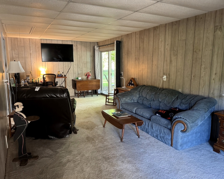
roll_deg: -0.2
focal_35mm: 26
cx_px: 109
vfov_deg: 54.9
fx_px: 172
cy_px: 92
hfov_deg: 66.0
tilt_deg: -8.0
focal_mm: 6.76
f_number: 1.78
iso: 640
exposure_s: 1/60
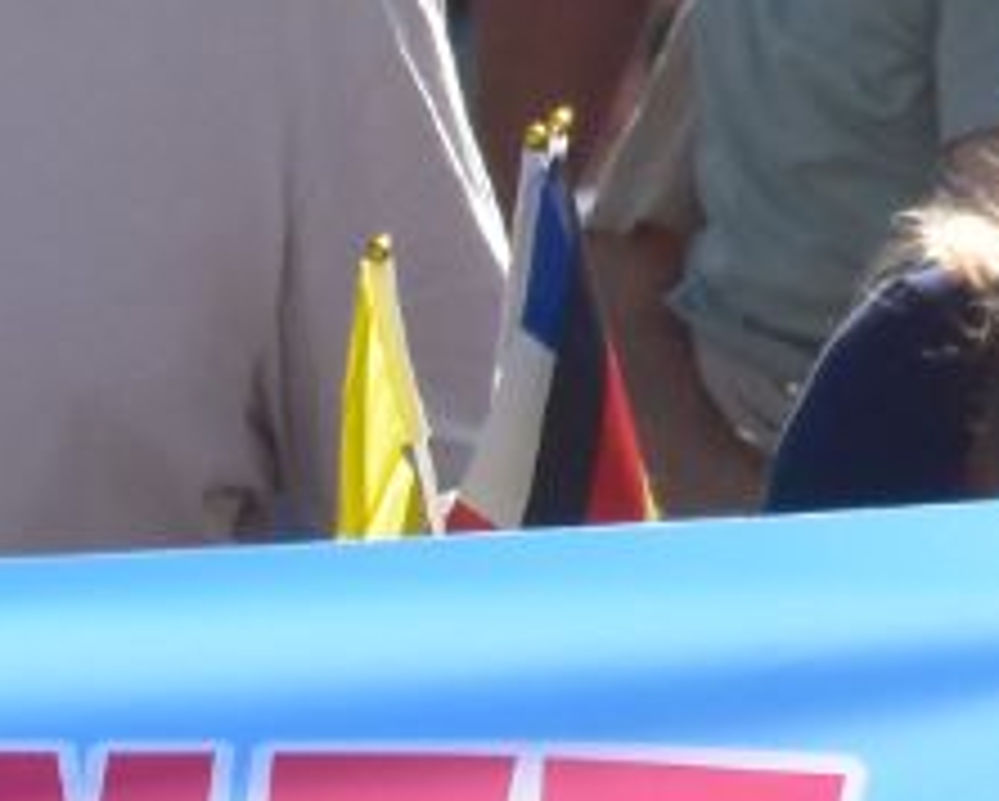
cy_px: 1001
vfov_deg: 0.4
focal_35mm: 3891
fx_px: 115145
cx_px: -1526
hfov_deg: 0.5
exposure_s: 1/800
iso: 640
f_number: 13
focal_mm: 300
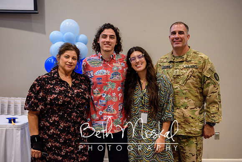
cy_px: 81
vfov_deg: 31.9
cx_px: 121
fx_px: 282
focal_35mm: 42
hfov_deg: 46.4
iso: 1000
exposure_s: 1/160
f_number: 2.8
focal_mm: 42
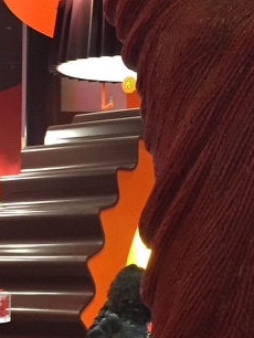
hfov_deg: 15.2
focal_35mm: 97
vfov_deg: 20.2
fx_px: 948
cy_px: 145
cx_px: 209
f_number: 2.2
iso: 250
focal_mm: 4.15
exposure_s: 1/30
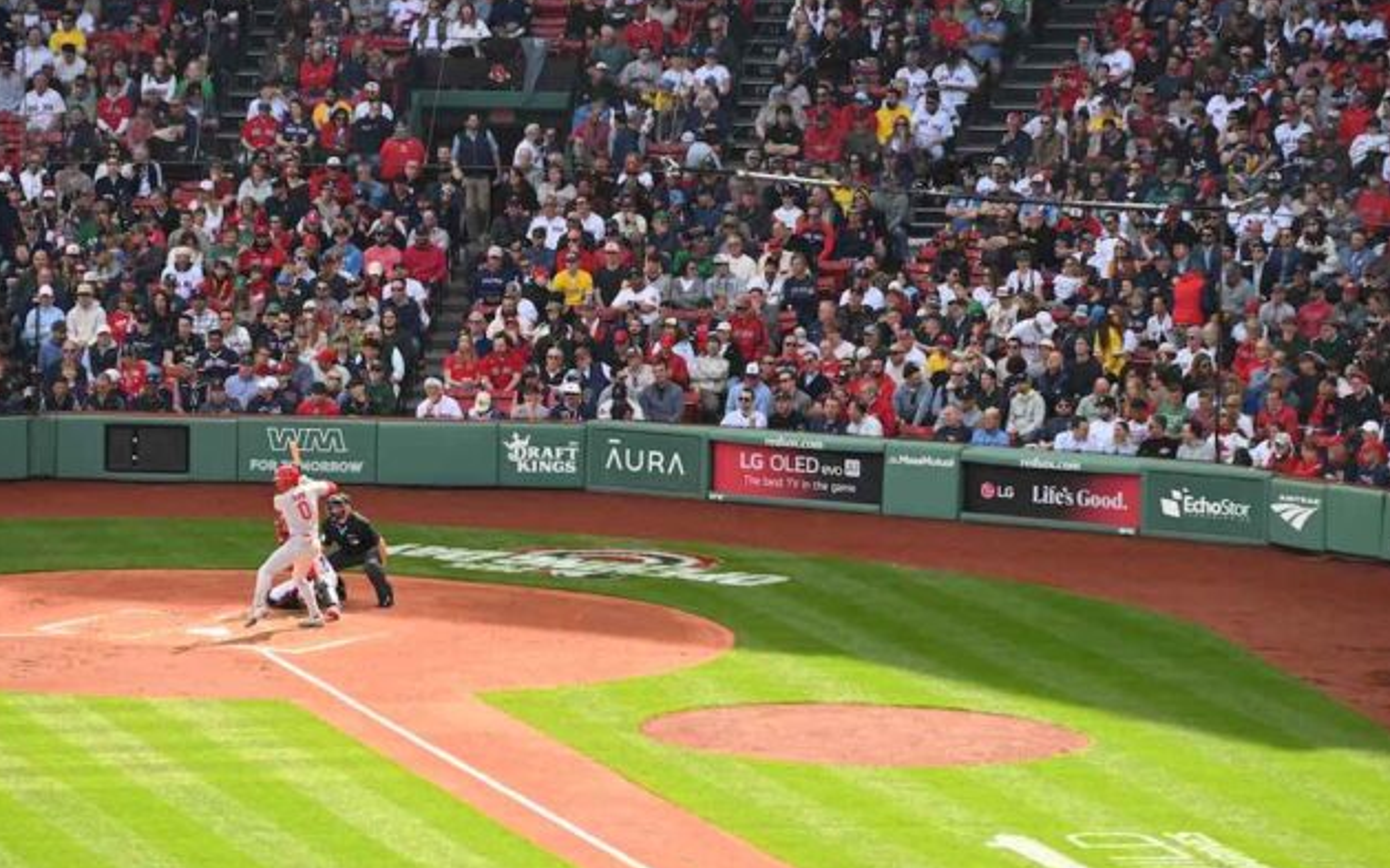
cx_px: 698
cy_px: 451
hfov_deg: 8.1
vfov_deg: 5.1
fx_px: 9811
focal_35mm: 259
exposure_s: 1/3200
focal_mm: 200
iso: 2500
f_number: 7.1
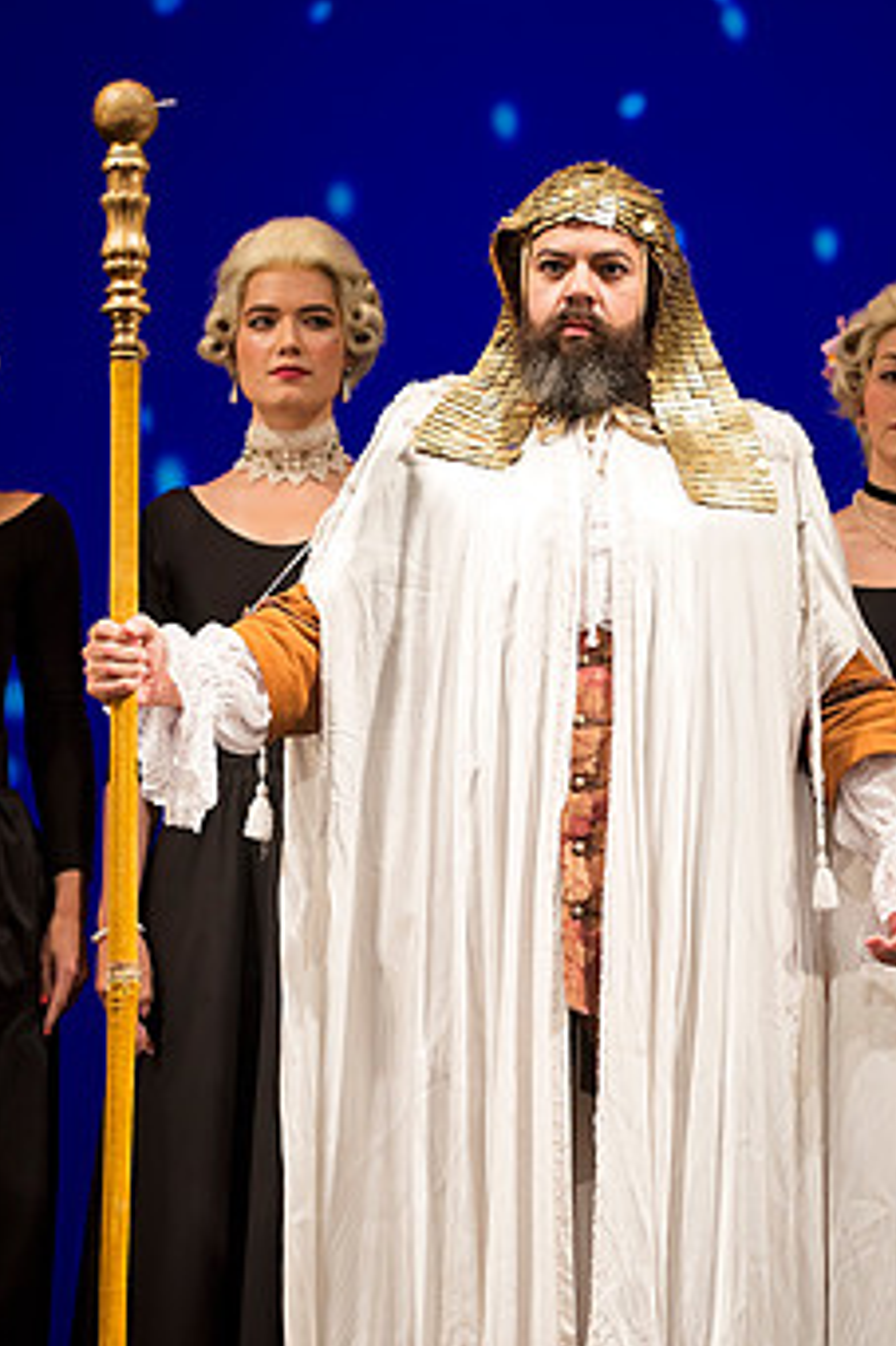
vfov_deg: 7.8
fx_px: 9865
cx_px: 576
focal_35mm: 264
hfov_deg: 5.2
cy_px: 817
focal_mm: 200
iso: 1250
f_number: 6.7
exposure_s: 1/200
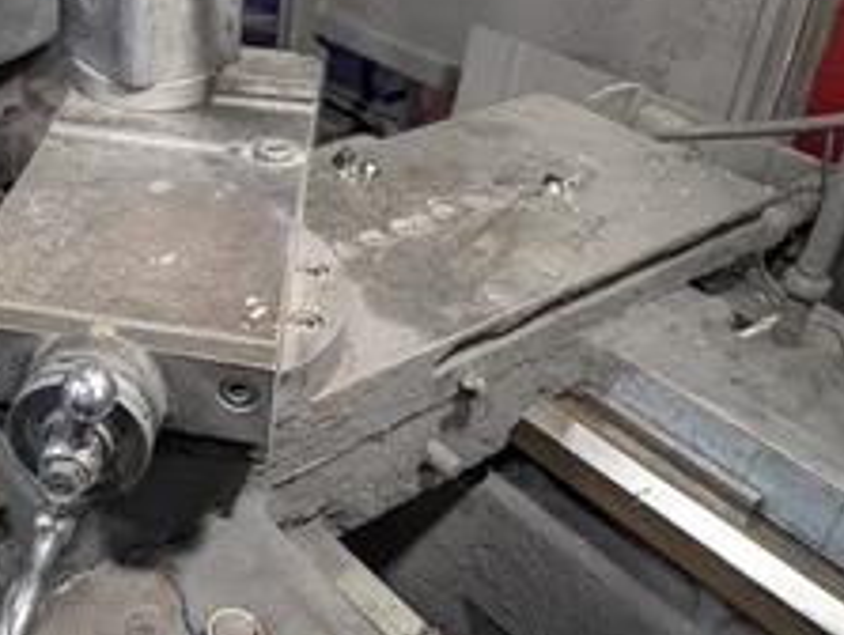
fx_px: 1050
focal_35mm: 43
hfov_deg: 41.2
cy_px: 206
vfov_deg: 33.4
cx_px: 125
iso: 627
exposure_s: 1/120
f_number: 1.68
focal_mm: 6.9
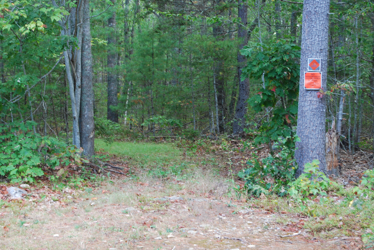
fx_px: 858
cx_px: 187
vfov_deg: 16.6
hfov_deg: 24.6
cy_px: 125
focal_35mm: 82
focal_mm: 55
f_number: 5.6
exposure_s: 1/30
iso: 400
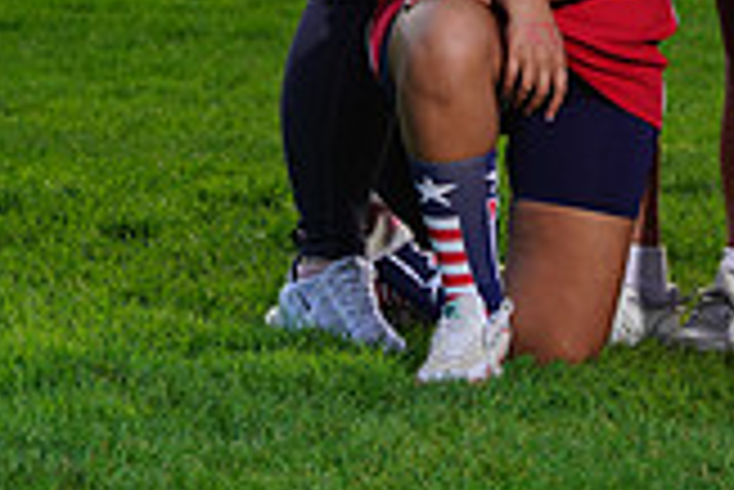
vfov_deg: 2.9
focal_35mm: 479
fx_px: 9775
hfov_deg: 4.3
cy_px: -308
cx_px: 1000
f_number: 8
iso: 160
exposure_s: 1/250
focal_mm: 135
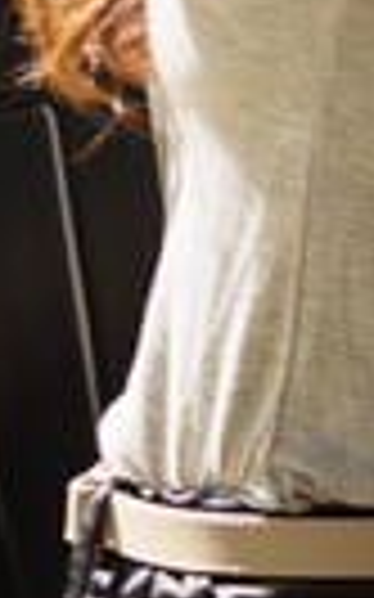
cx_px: 2149
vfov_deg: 5.6
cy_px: -146
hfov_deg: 3.2
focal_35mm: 373
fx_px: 6083
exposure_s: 1/1000
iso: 100
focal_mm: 27
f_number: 1.2
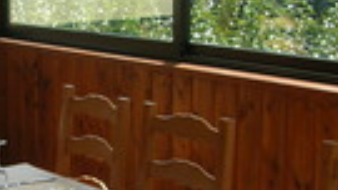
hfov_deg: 19.4
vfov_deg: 11.3
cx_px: -8
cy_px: 125
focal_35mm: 107
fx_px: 959
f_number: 4.9
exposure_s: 1/142
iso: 50
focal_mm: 5.7
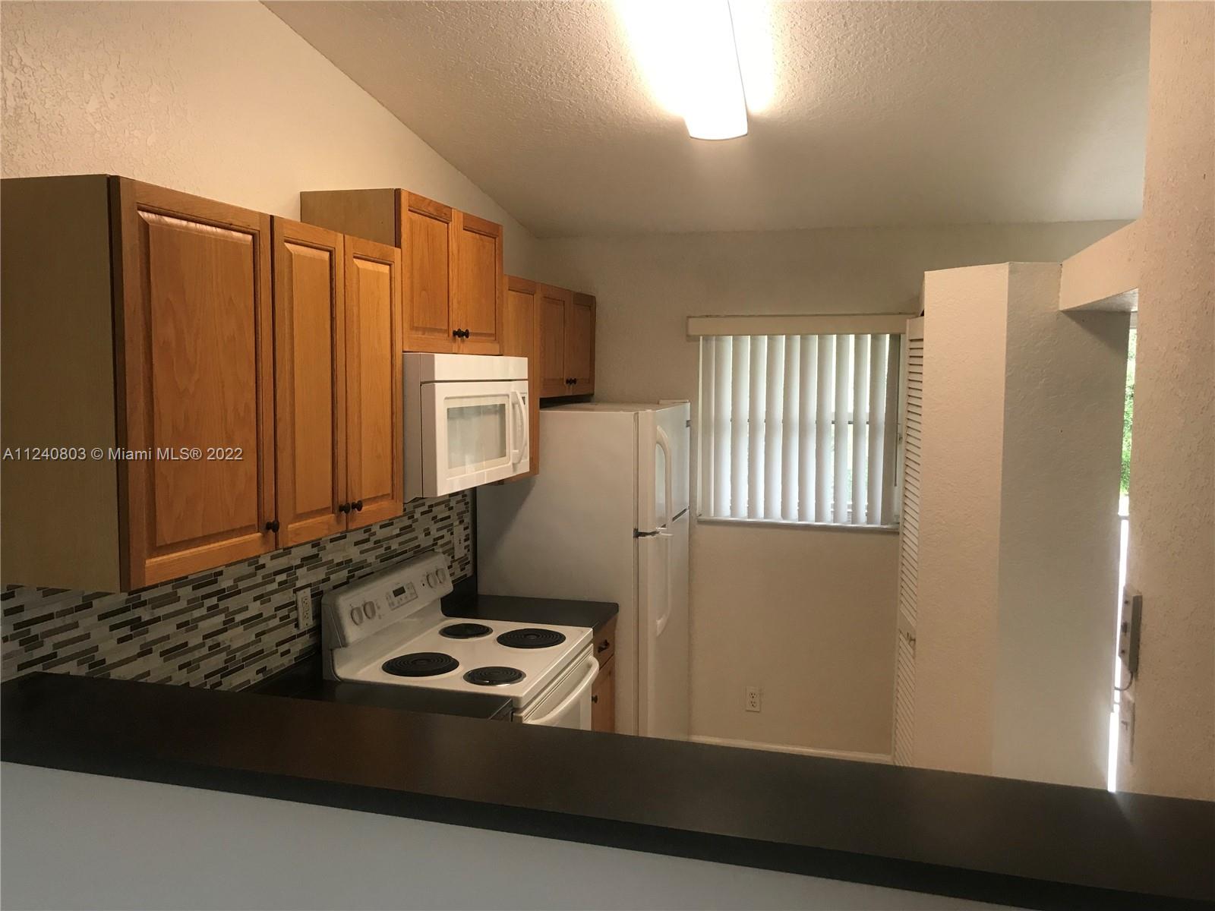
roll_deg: -0.2
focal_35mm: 28
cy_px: 456
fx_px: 983
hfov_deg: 63.4
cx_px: 608
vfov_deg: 49.7
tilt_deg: -6.2
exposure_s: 1/24
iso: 40
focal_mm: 3.99
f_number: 1.8
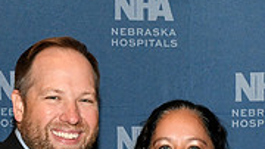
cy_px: 266
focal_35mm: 176
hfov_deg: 12.2
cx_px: 162
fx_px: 1236
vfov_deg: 6.7
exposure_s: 1/60
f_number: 11
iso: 6400
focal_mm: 52
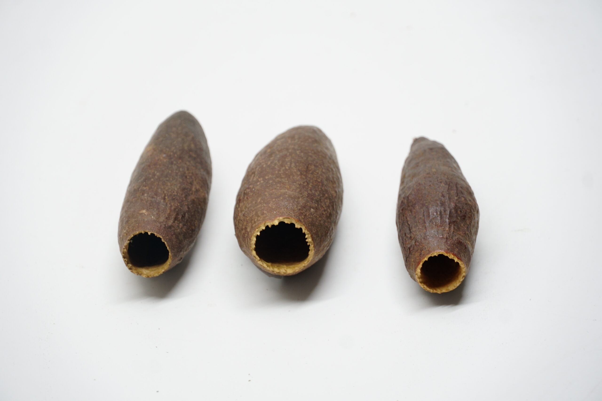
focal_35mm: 158
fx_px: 2634
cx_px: 301
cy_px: 200
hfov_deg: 13.0
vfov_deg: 8.7
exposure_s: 1/125
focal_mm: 105
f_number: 5.6
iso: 500
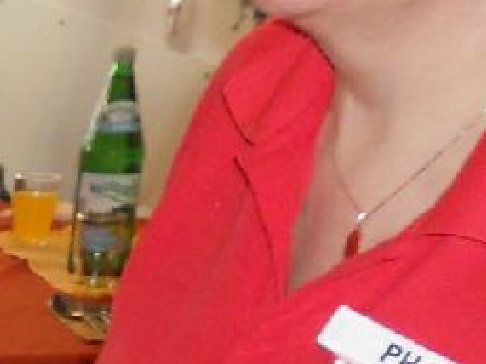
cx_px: -728
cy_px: 1011
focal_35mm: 188
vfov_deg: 7.2
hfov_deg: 9.3
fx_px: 2638
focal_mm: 5.8
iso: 200
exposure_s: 1/25
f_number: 3.5
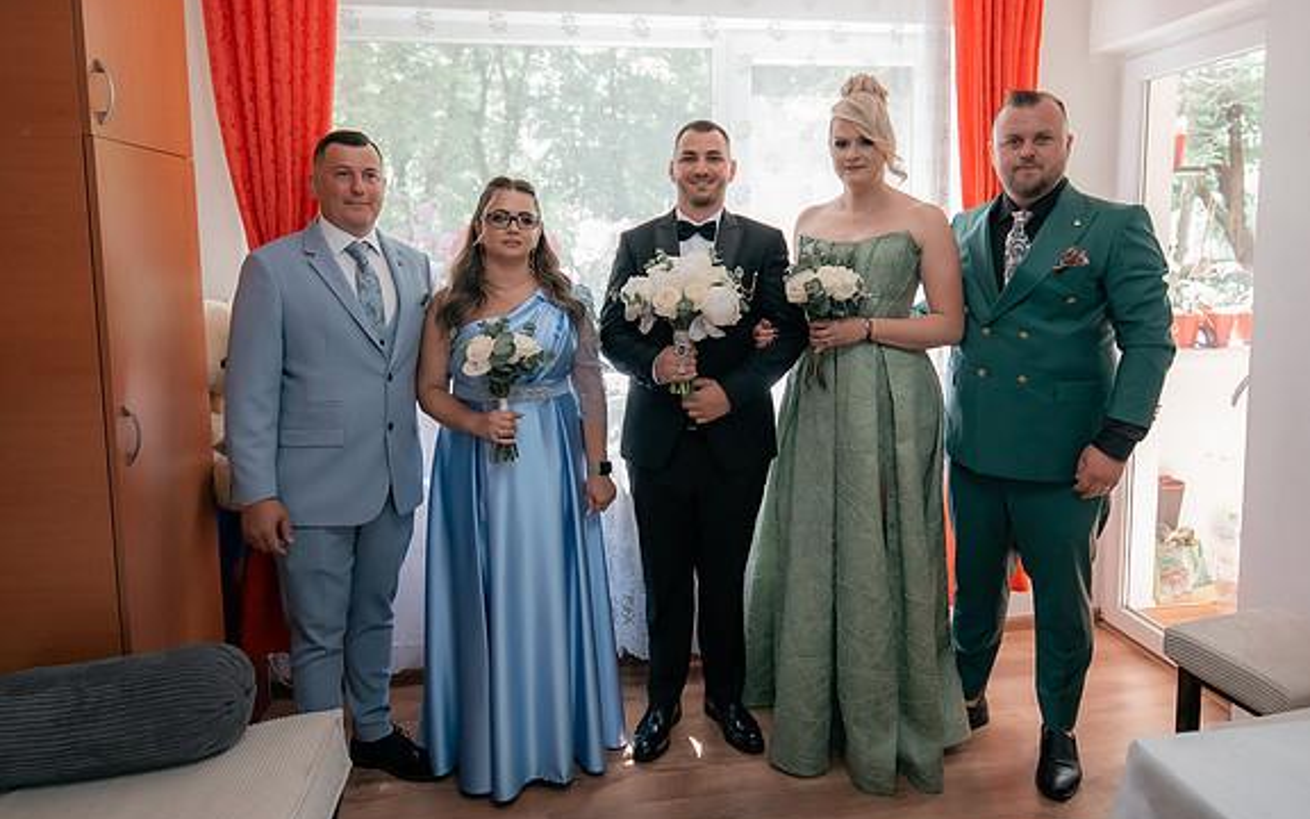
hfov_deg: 72.5
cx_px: 666
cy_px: 353
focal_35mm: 25
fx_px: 893
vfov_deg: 49.1
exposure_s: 1/250
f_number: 2.8
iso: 1250
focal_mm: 19
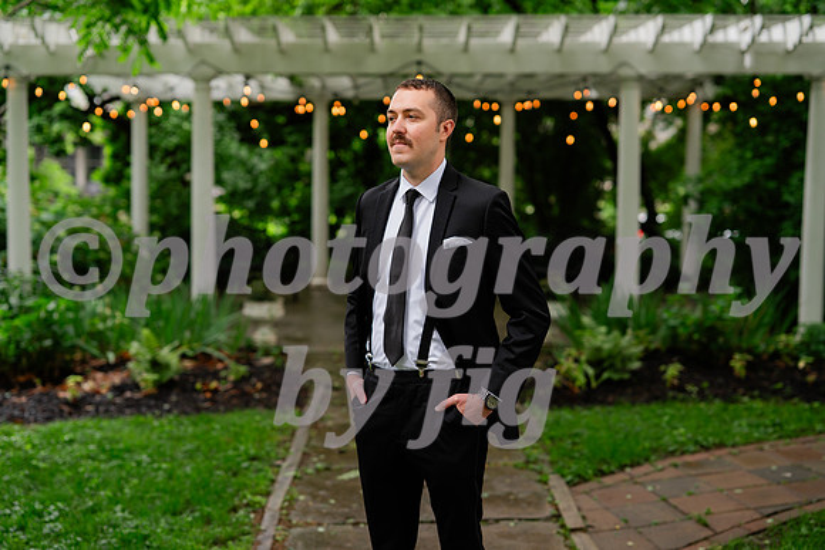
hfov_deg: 39.6
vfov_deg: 27.0
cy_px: 275
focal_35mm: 50
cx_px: 412
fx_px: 1146
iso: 200
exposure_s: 1/400
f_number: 2
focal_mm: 50
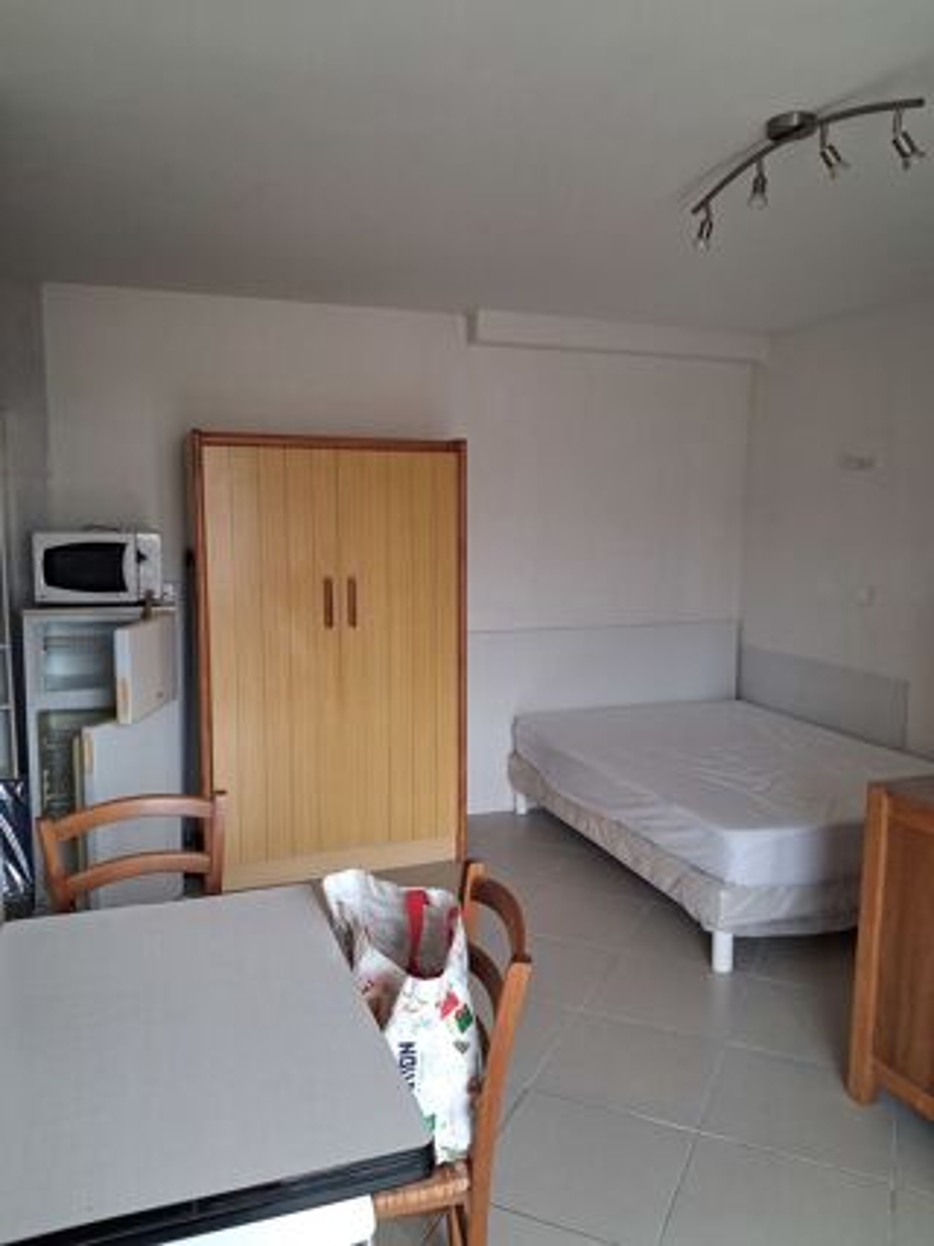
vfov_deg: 65.3
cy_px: 623
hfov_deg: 51.3
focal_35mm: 27
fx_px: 972
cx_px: 467
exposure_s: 1/120
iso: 250
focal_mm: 4
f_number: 1.8
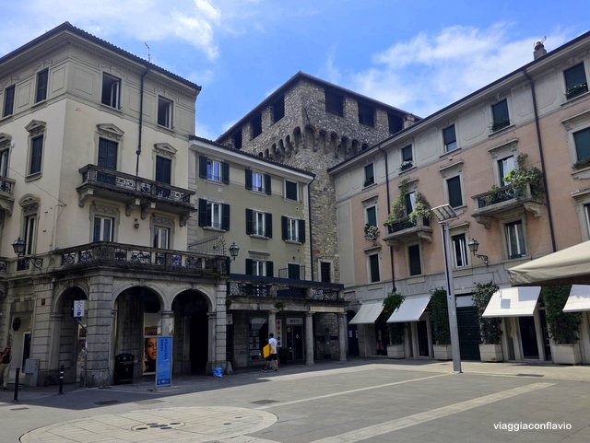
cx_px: 295
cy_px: 222
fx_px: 392
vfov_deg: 58.9
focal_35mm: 23
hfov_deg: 73.9
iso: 80
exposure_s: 1/5958
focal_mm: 6.3
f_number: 1.7
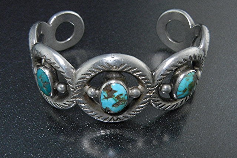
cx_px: 118
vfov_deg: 28.7
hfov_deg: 41.9
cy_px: 80
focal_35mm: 47
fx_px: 309
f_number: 7.6
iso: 800
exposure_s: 1/30
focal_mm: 8.1
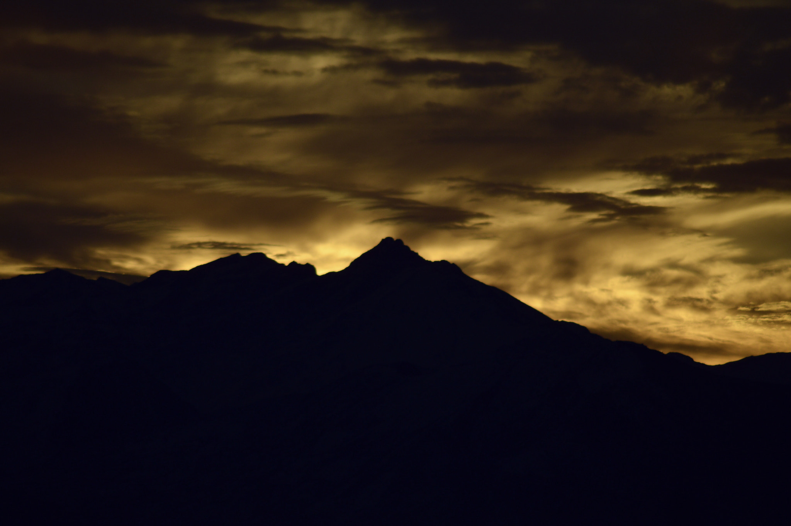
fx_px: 9879
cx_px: 396
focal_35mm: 450
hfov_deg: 4.6
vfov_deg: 3.1
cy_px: 263
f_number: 5.6
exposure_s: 1/4000
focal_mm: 300
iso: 200
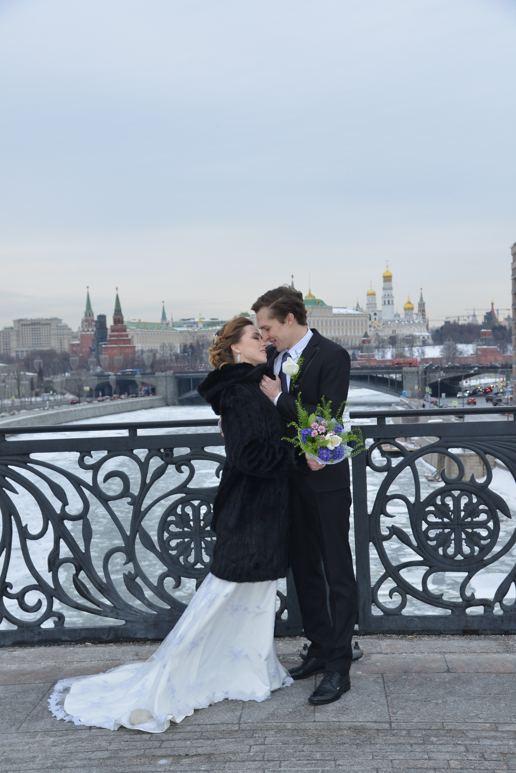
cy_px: 386
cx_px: 258
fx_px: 1074
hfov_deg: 27.0
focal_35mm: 50
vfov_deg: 39.6
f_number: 7.1
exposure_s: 1/125
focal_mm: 50
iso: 500
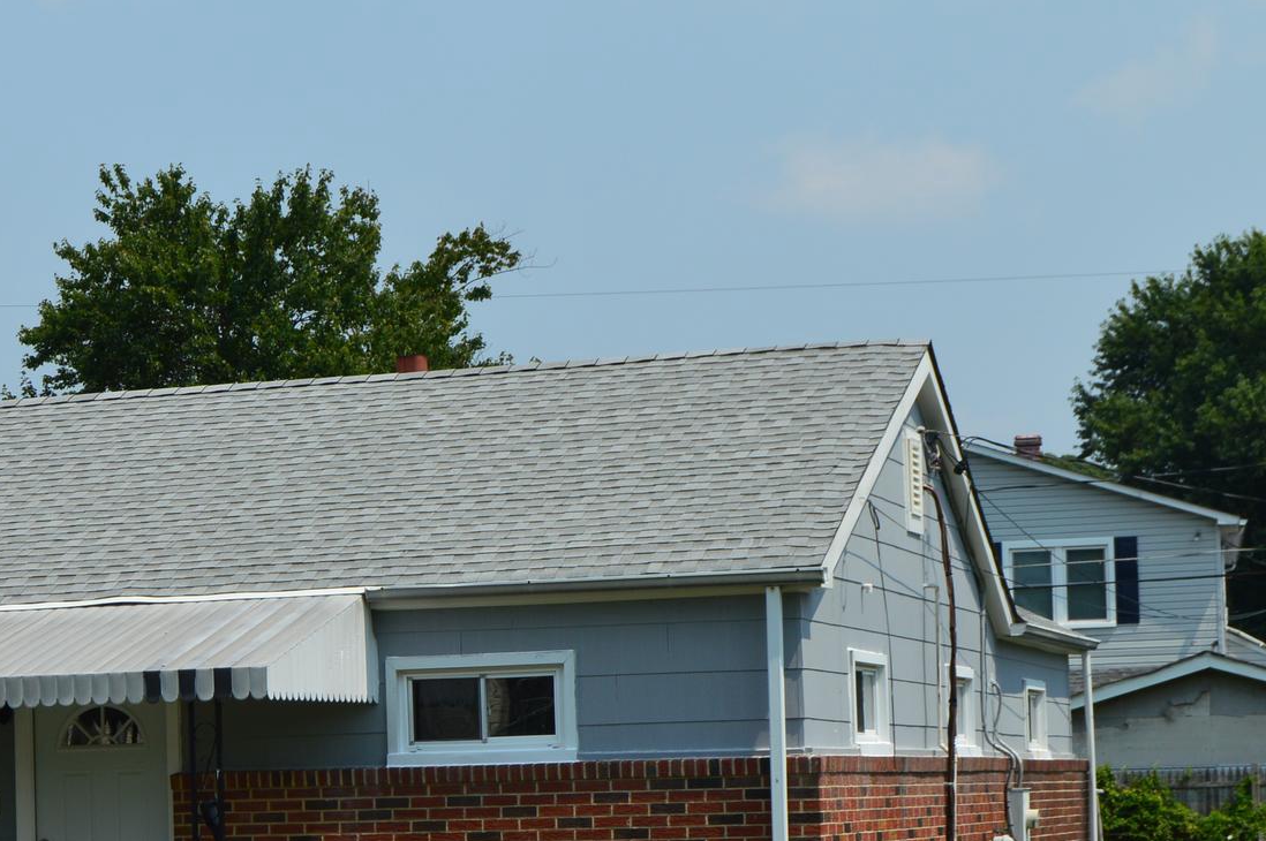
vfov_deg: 13.9
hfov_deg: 20.6
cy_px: 707
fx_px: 3441
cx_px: 214
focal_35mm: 98
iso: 200
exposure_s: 1/500
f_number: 11
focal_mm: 35
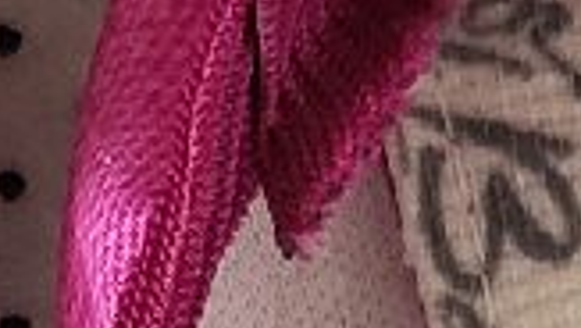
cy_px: 1365
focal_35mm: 278
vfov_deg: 4.1
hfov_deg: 7.7
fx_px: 4286
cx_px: 182
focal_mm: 4.25
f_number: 1.8
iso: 160
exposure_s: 1/101
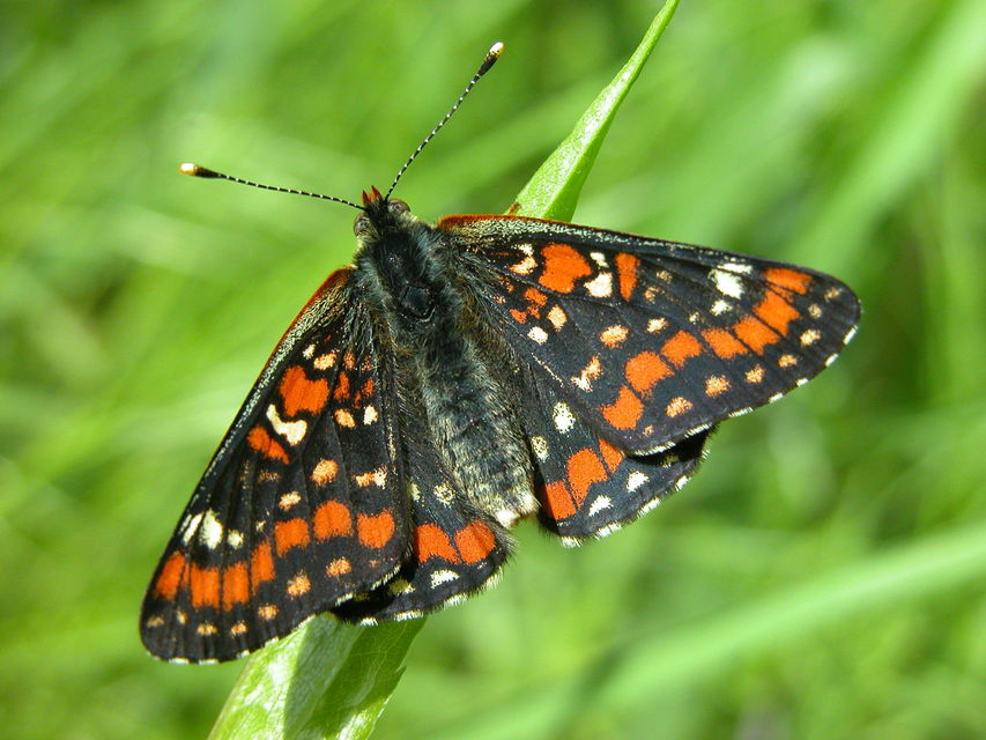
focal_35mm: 74
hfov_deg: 26.3
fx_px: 2108
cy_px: 370
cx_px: 493
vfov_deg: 19.9
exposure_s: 1/454
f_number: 4.7
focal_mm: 18.8
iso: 200
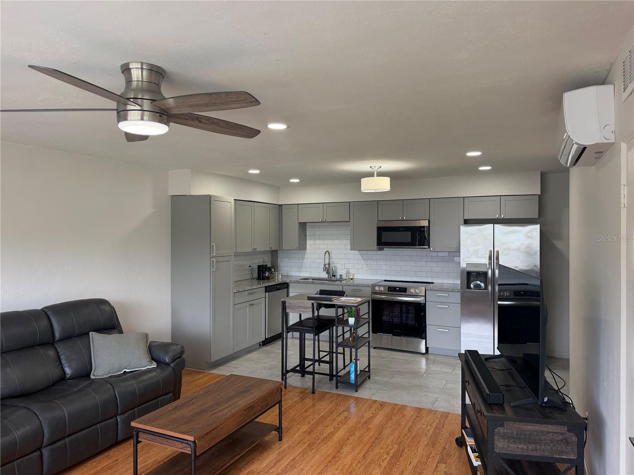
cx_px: 317
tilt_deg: +0.4
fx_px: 440
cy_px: 238
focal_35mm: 24
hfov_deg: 71.6
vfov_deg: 56.8
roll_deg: +0.0
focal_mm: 6.76
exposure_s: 1/139
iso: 125
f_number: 1.78
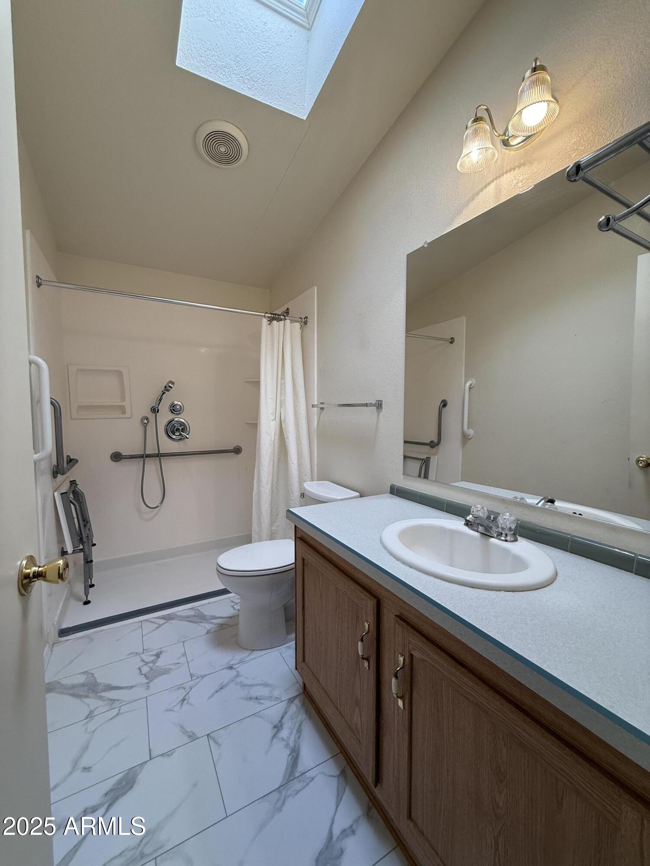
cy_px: 433
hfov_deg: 85.7
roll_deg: -1.2
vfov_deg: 102.1
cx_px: 325
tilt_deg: -4.0
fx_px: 351
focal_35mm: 14
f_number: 2.2
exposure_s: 1/120
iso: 160
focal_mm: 2.22
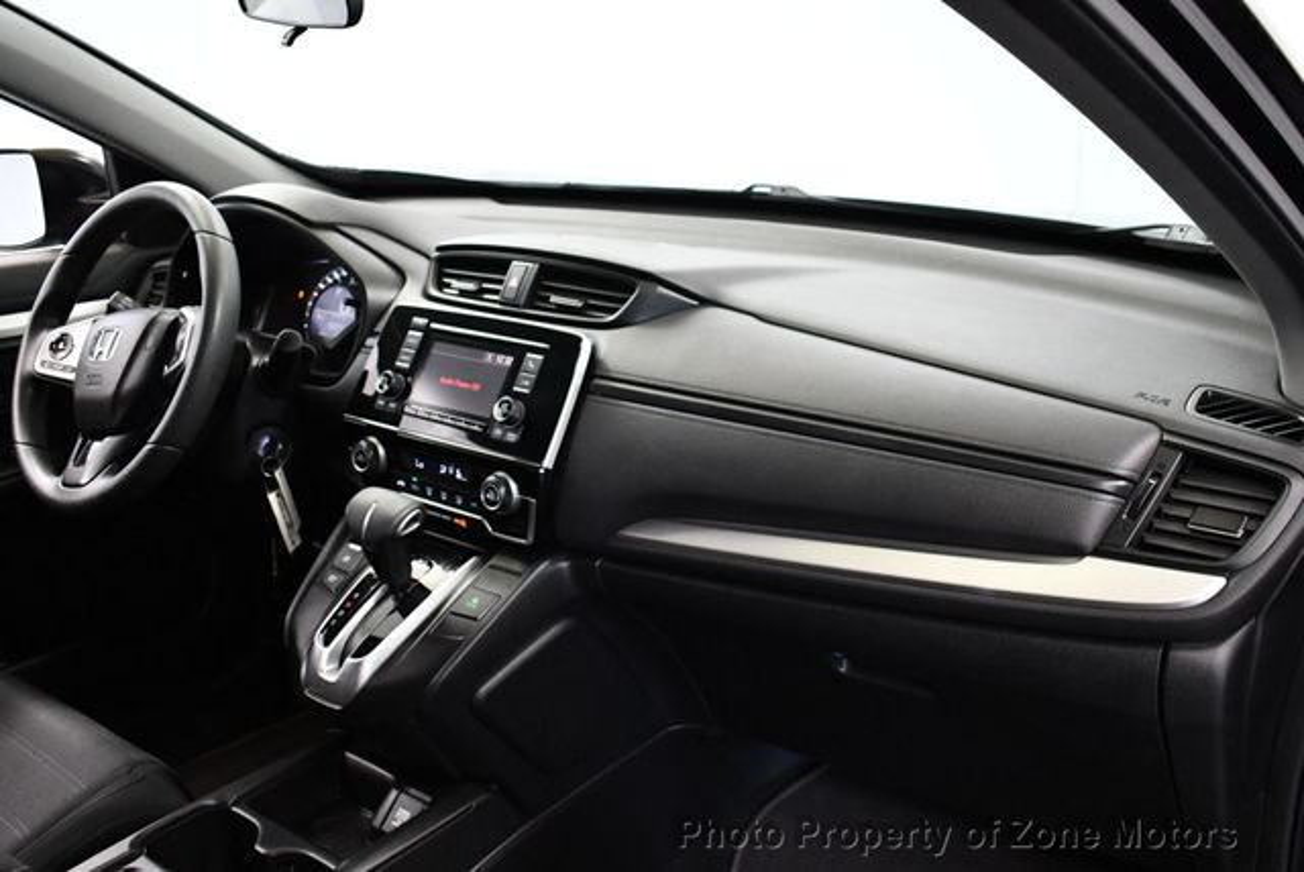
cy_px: 436
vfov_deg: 36.9
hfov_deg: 53.1
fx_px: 1305
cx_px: 652
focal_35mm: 36
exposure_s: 1/100
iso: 3200
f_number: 3.5
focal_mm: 18
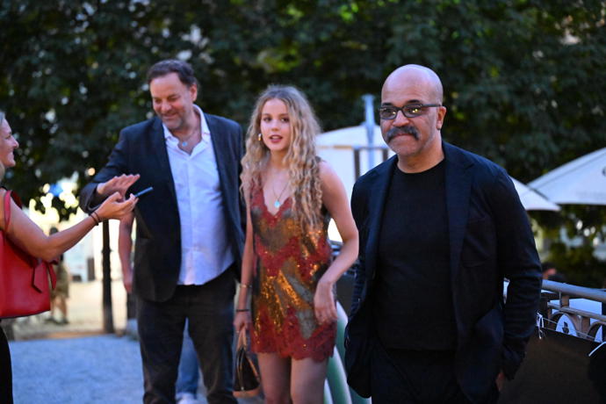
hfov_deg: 28.8
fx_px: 1178
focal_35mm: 70
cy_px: 202
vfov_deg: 19.5
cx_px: 303
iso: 20000
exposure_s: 1/100
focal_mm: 70
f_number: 2.8
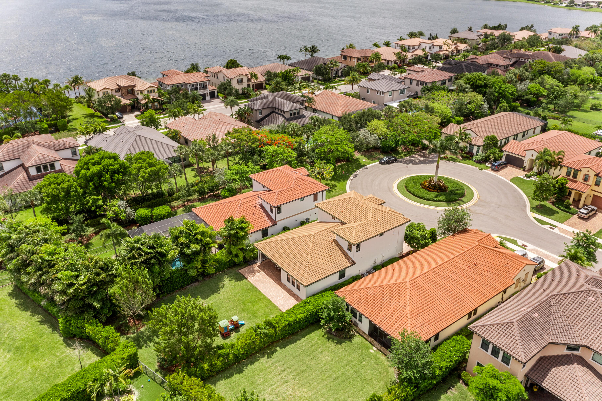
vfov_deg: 46.4
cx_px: 301
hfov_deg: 65.5
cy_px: 200
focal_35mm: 28
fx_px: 468
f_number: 8
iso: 100
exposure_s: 1/200
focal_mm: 10.26
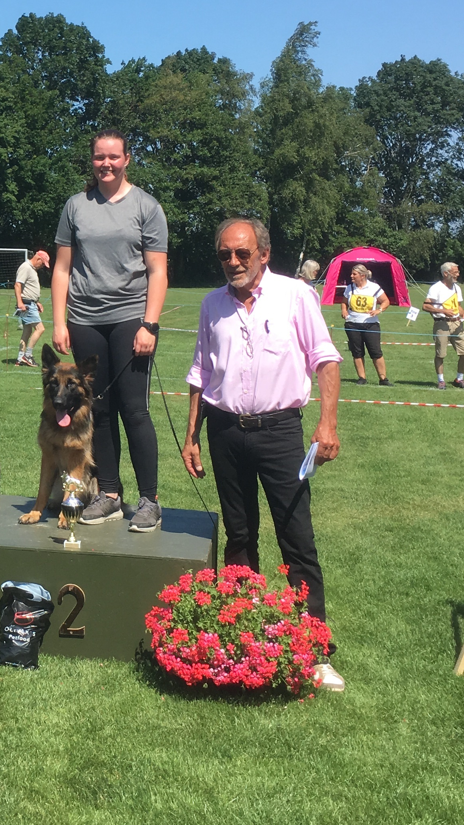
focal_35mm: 62
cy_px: 262
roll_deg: +0.0
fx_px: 1356
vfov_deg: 33.5
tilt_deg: +2.4
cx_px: -63
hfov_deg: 18.6
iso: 25
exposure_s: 1/1148
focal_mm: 4.15
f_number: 2.2
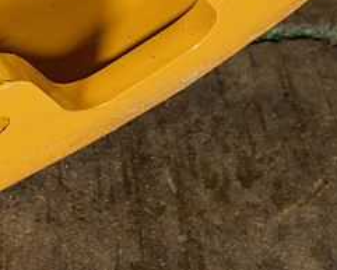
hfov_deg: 9.5
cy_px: 2
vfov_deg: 7.7
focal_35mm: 201
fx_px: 2006
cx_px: -66
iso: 800
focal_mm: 89
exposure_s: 1/125
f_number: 5.6
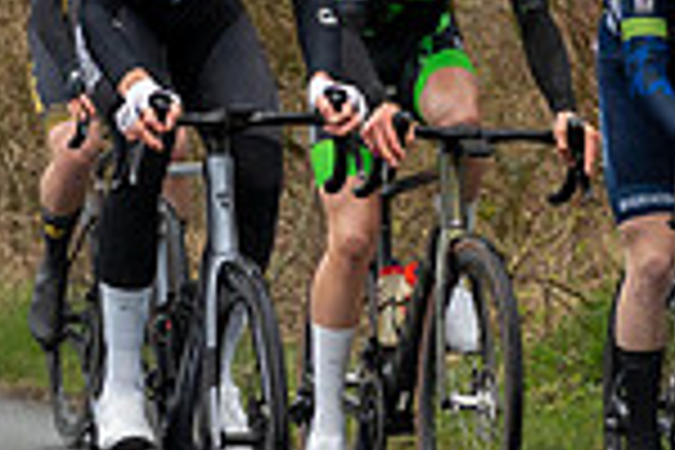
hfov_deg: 4.3
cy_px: 219
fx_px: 8924
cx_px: 174
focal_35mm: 476
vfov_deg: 2.9
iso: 800
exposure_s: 1/1000
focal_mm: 70
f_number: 4
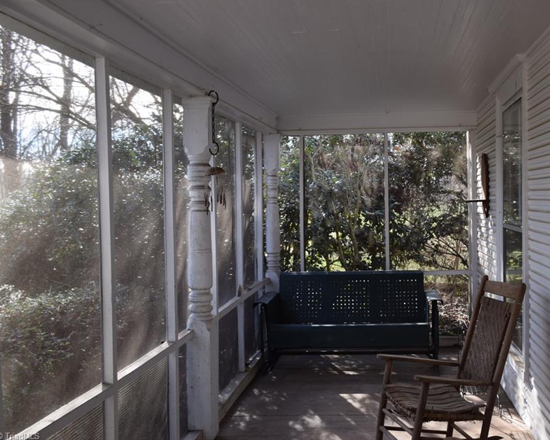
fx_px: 667
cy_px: 220
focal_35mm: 41
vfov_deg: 36.5
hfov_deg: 44.6
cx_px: 329
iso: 400
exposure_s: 1/125
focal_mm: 24
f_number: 5.6
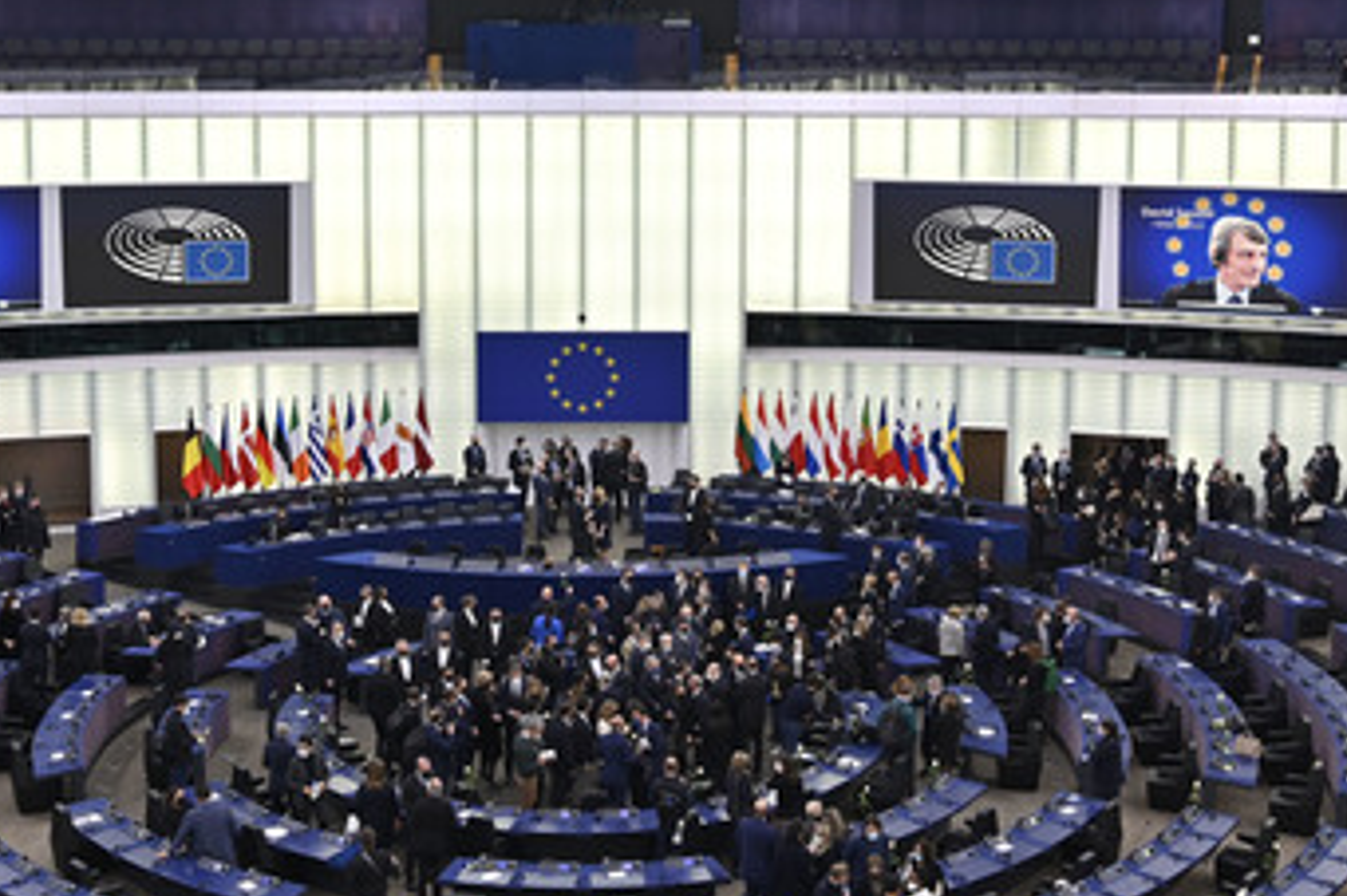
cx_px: 614
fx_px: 1558
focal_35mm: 42
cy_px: 442
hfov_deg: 46.7
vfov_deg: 32.1
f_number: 4
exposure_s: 1/320
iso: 1000
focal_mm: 31.5
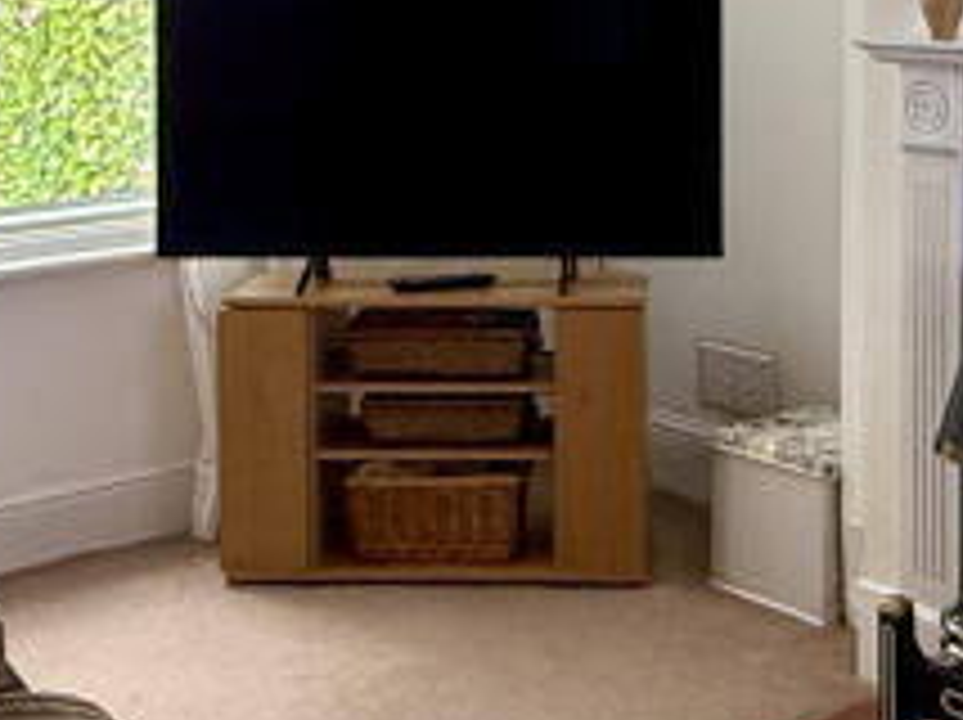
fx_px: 1862
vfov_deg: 21.1
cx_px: 652
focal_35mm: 67
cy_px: -9
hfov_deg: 28.8
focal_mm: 2.22
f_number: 2.2
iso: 250
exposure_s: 1/100
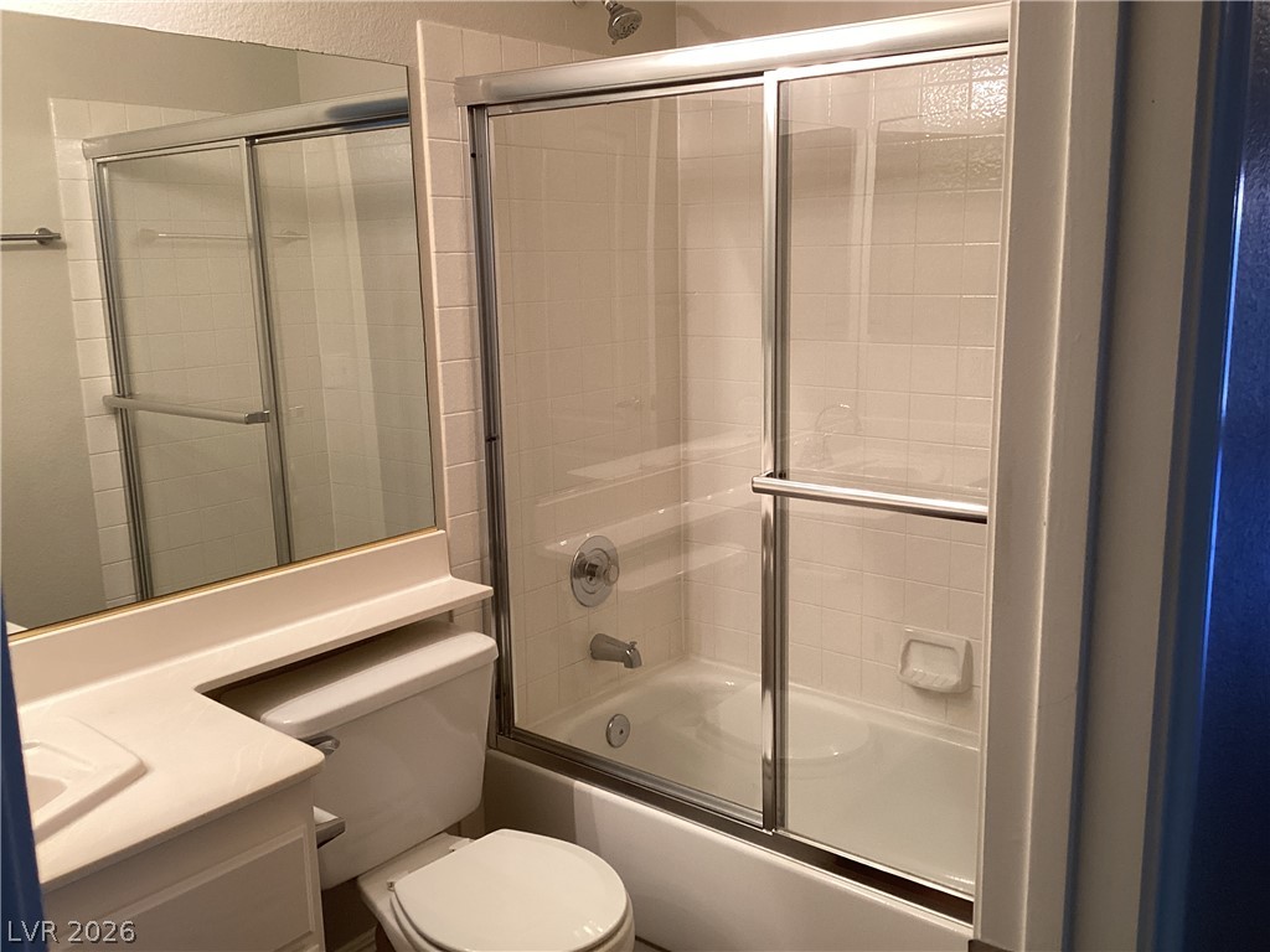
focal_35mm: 31
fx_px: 1137
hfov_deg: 58.4
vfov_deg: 45.4
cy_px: 476
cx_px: 635
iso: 125
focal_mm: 3.3
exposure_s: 1/50
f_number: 2.4
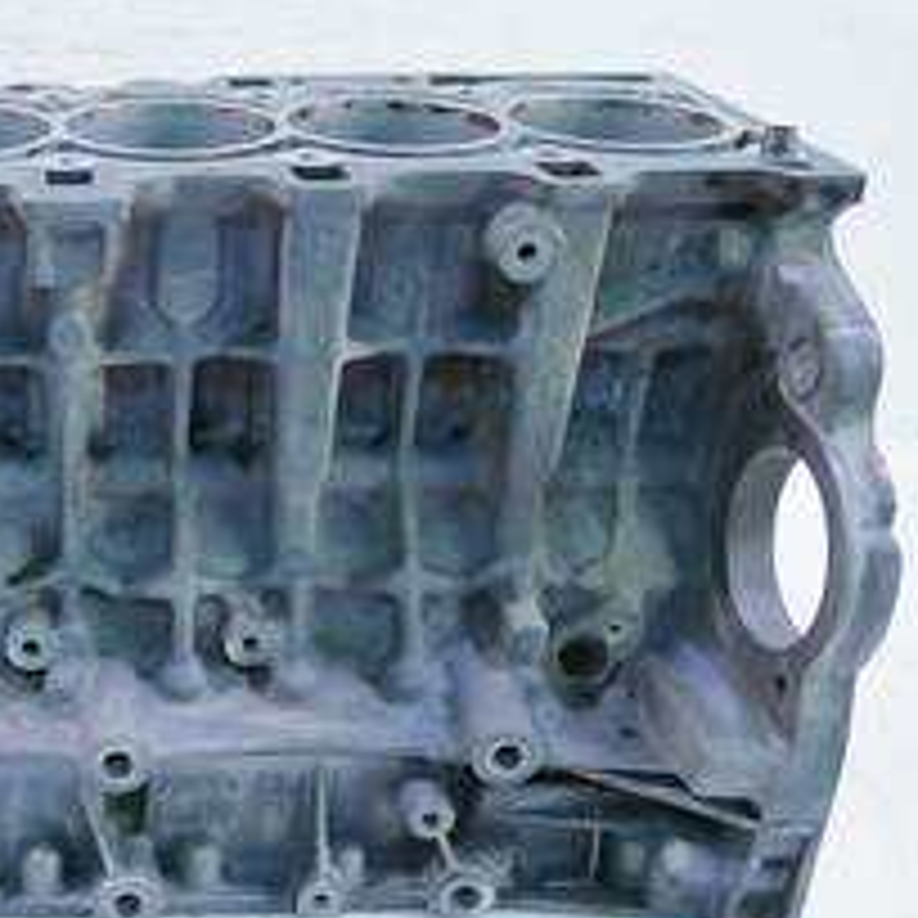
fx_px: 1620
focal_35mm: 54
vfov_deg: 31.5
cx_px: -45
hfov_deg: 29.1
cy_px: 572
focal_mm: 13
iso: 400
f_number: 3.5
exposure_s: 1/60
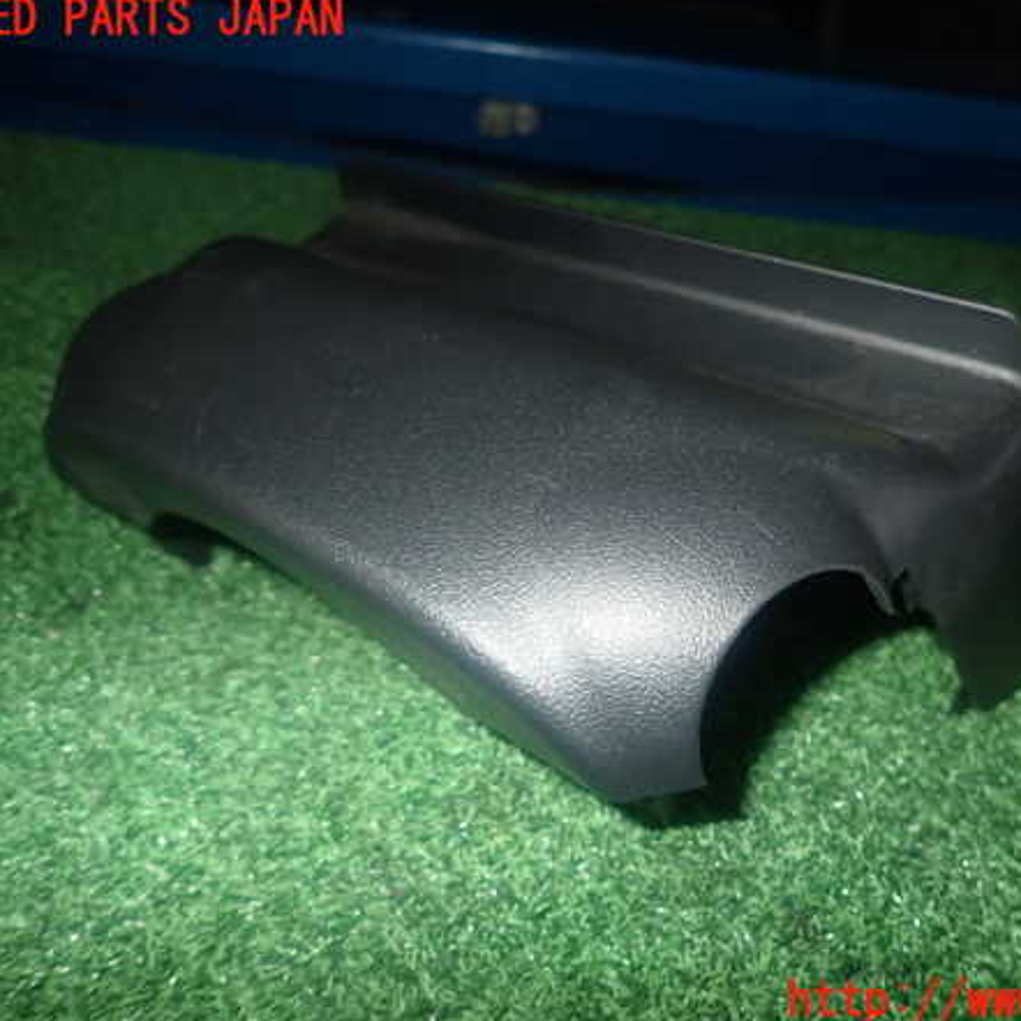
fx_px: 1001
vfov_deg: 54.0
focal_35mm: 30
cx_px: 617
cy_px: 510
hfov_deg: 53.6
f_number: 5.6
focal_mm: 4.5
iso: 320
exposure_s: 1/30
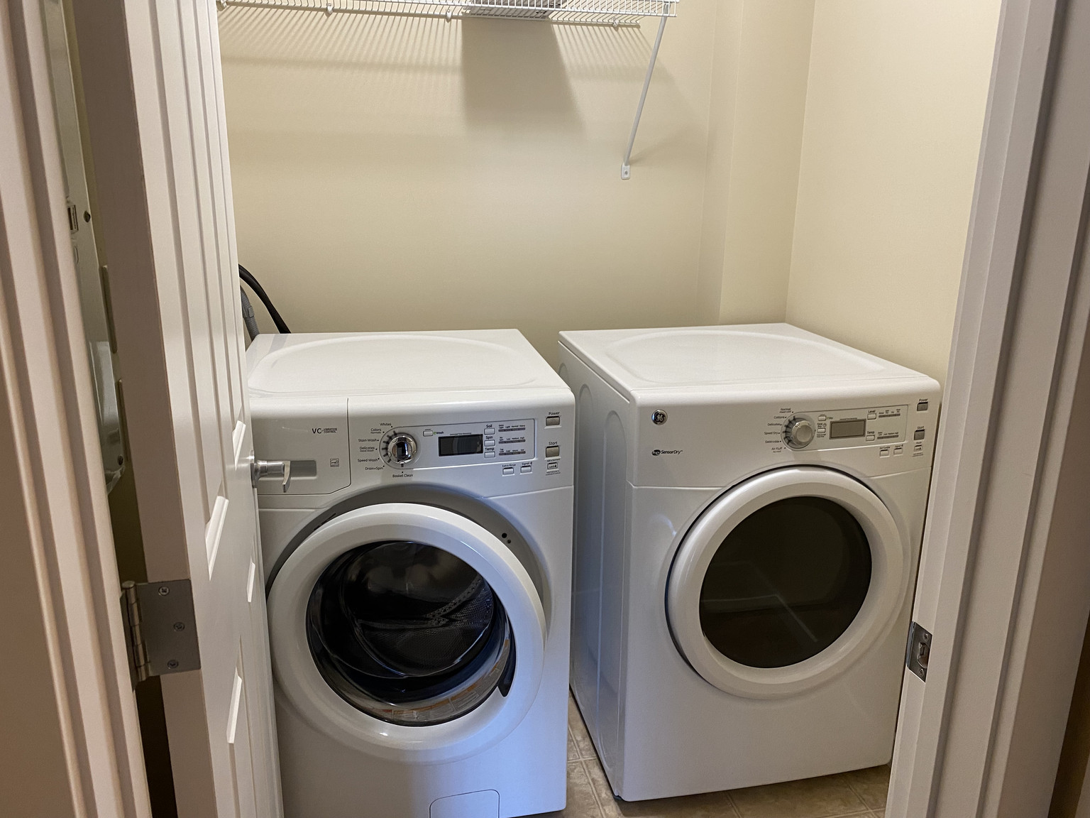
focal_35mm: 26
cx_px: 545
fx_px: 819
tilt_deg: -15.7
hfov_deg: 67.3
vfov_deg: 53.1
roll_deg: -0.6
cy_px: 409
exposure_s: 1/60
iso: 125
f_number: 1.8
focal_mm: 4.25
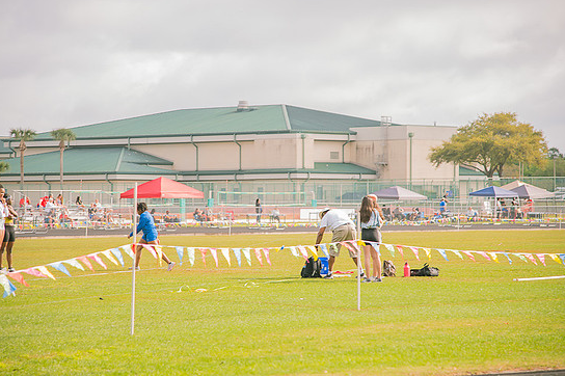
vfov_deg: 10.7
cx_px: 270
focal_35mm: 128
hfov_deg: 16.0
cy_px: 196
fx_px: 2008
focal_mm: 120
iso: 200
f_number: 4
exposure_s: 1/200
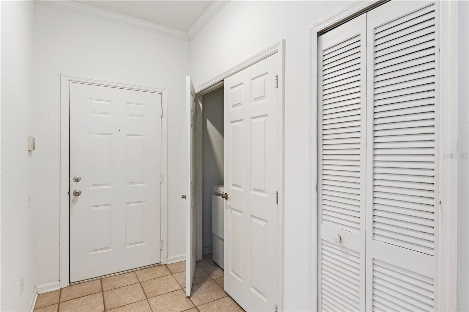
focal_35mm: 19
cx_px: 234
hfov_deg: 86.9
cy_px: 156
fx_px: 247
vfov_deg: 64.5
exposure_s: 1.5
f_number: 8
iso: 320
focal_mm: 12.4
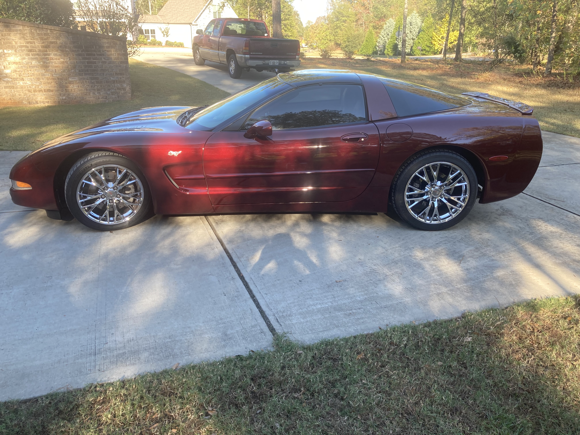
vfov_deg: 49.7
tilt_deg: -20.5
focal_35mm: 28
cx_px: 290
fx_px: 469
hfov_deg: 63.4
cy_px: 218
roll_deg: -0.4
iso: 20
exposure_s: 1/125
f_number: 1.8
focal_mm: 3.99
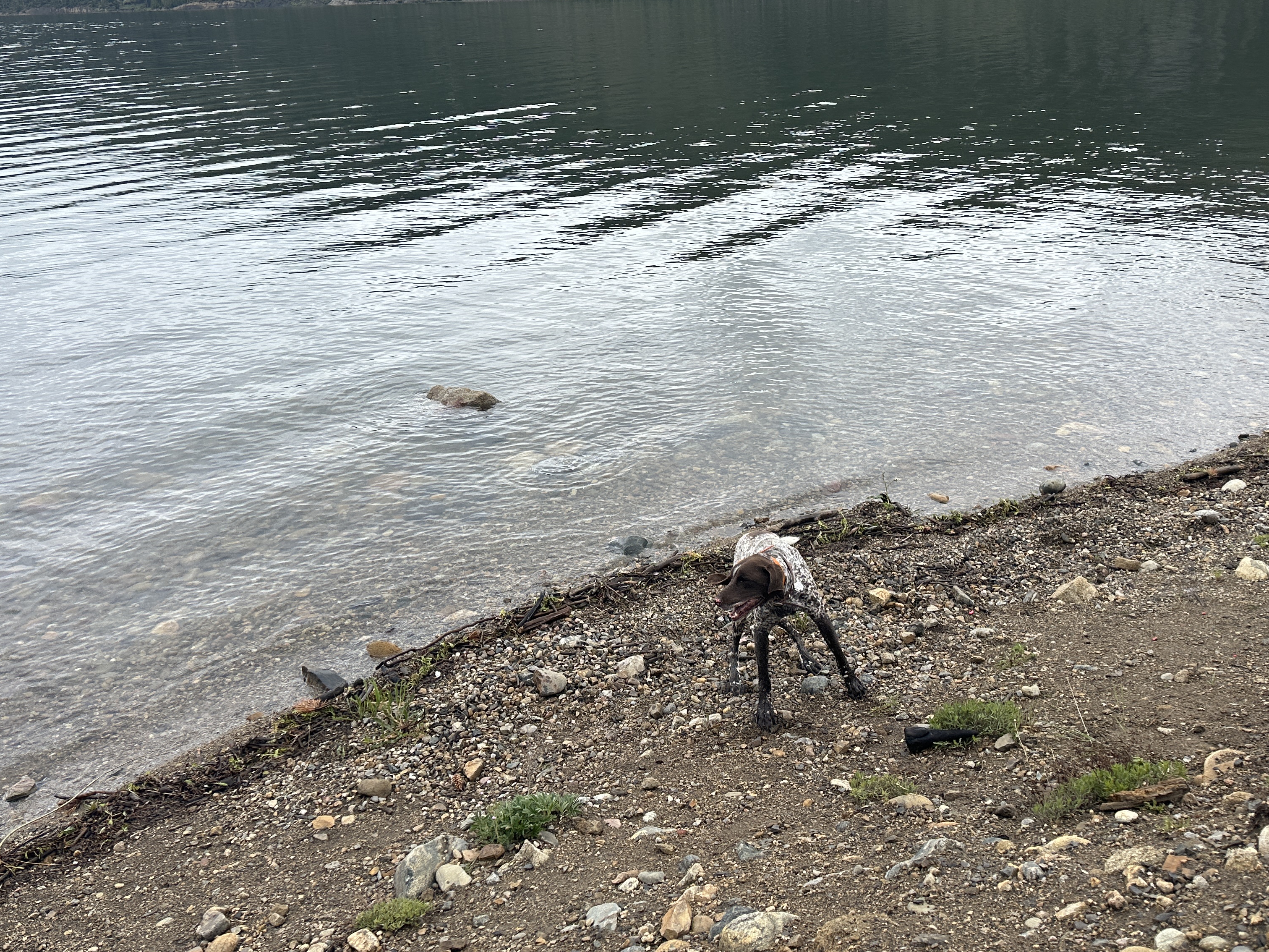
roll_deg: +2.4
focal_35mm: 32
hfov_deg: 56.8
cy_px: 368
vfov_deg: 43.9
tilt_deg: -18.8
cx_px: 680
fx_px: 1173
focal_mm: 6.86
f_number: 1.78
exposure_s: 1/2469
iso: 80
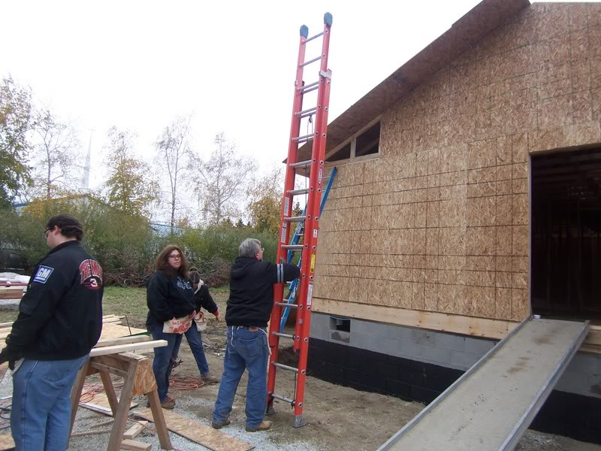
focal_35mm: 23
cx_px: 300
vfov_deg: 58.9
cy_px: 226
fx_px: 399
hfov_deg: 73.9
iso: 64
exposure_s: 1/200
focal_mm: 3.8
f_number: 2.8
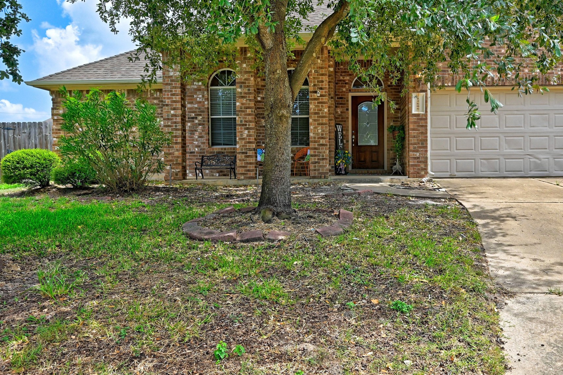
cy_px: 182
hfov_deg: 63.0
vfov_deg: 44.9
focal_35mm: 29
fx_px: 453
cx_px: 346
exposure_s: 1/320
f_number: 8
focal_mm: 23
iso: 400
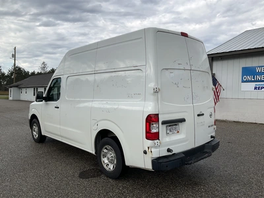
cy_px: 99
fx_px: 221
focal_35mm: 29
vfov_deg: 48.2
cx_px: 132
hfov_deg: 61.7
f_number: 1.8
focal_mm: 3
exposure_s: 1/1221
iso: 25
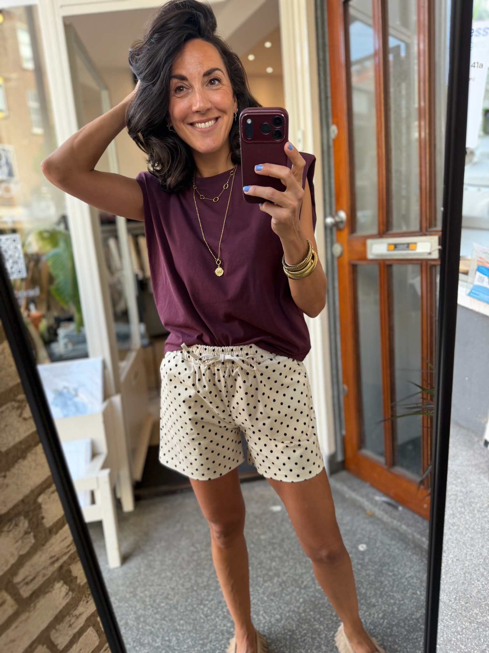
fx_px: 452
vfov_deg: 71.6
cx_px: 244
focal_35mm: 24
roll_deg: +6.9
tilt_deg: -31.5
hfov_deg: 56.8
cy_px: 326
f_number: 1.78
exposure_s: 1/168
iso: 100
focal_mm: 6.76
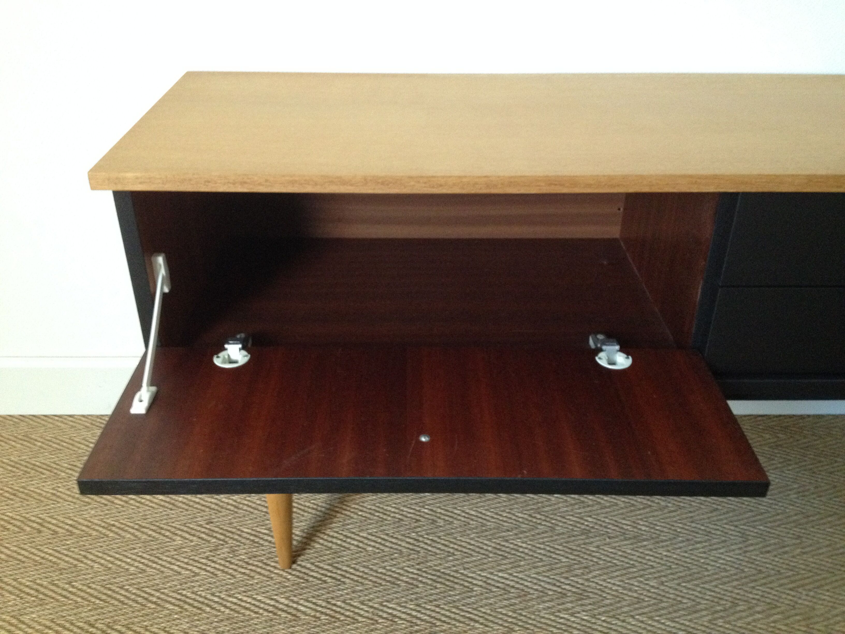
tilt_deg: -31.2
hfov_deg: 52.6
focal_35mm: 35
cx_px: 422
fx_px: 854
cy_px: 317
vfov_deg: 40.7
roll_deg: -1.3
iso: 400
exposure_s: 1/15
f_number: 2.4
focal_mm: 4.28
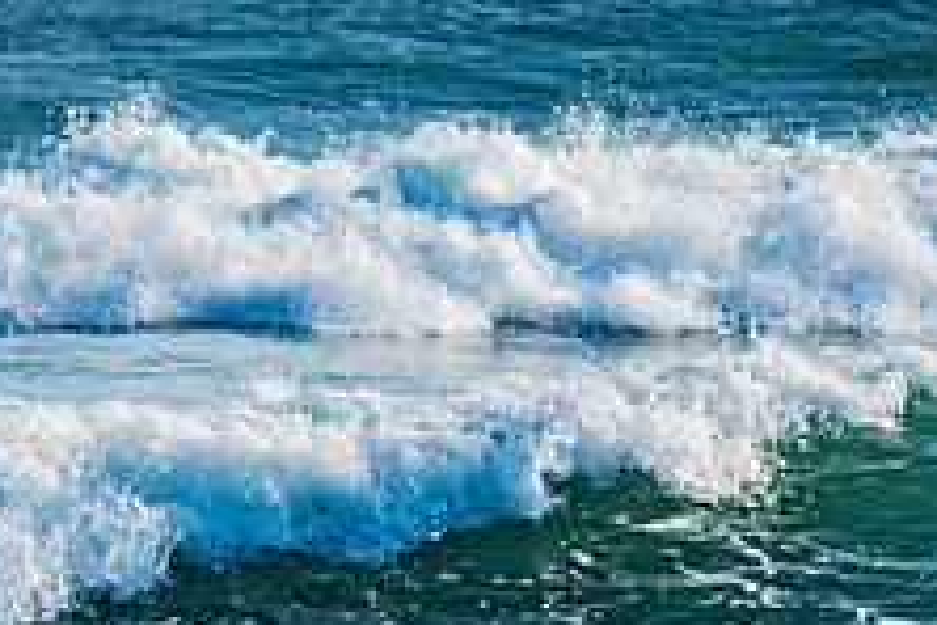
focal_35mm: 823
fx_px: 21419
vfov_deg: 1.7
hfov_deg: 2.5
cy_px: 783
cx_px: 523
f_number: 5.6
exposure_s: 1/2000
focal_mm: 210
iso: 220
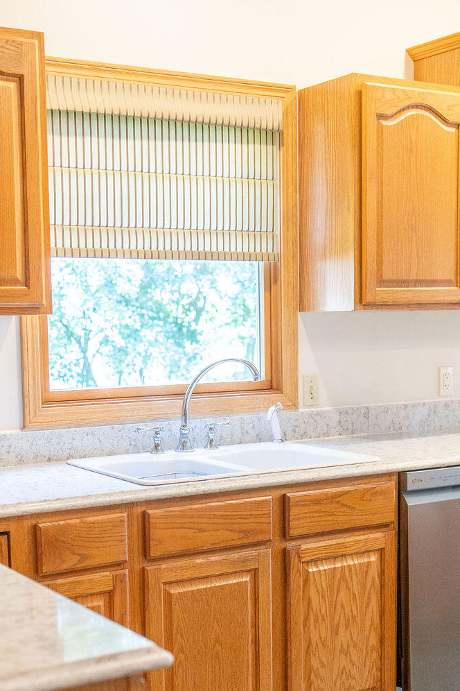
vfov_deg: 36.6
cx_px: 203
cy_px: 436
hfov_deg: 25.0
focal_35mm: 54
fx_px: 1035
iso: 1600
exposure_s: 1/400
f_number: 2.5
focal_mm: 35
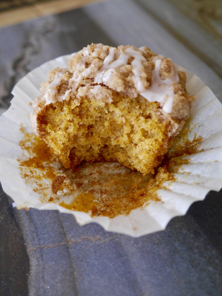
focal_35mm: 38
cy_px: 148
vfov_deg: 49.0
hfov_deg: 37.8
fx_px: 325
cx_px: 111
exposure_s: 1/60
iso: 320
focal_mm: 19
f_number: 4.1
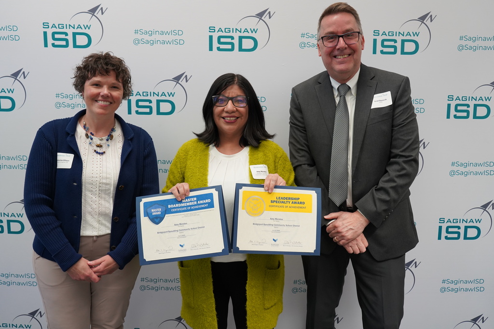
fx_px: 384
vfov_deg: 46.4
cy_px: 164
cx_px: 247
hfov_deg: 65.5
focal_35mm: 28
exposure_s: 1/160
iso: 2000
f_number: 4
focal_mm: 28
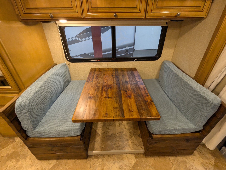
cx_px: 113
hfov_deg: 94.4
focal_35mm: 16
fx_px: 105
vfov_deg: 78.2
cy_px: 85
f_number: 2.2
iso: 415
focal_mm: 2.35
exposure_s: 1/41.4
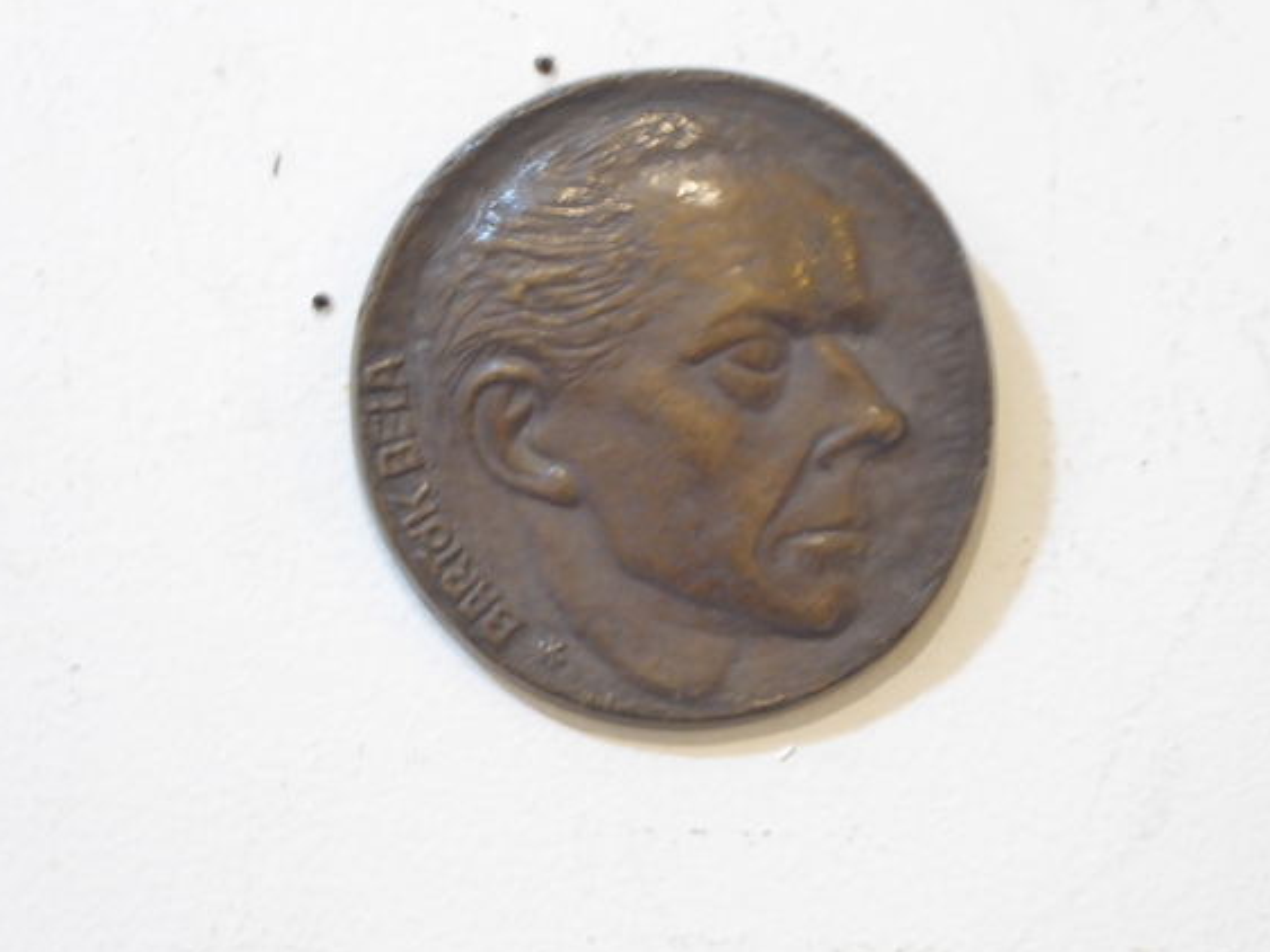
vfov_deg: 9.3
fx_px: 5869
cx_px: 614
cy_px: 496
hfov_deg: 12.4
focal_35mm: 160
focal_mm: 24.2
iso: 500
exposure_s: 1/4
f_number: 5.3
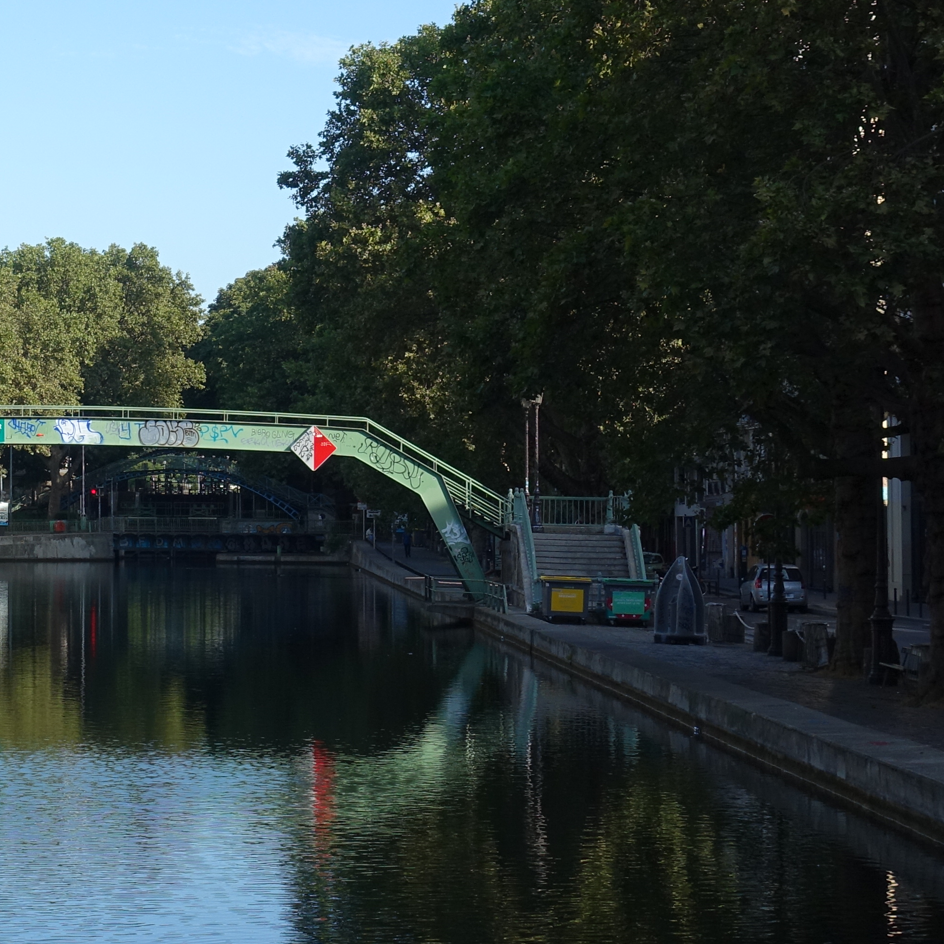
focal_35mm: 110
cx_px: -160
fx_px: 3394
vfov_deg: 15.8
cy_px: 319
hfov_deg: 15.3
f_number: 5.6
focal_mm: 17.06
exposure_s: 1/320
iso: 125
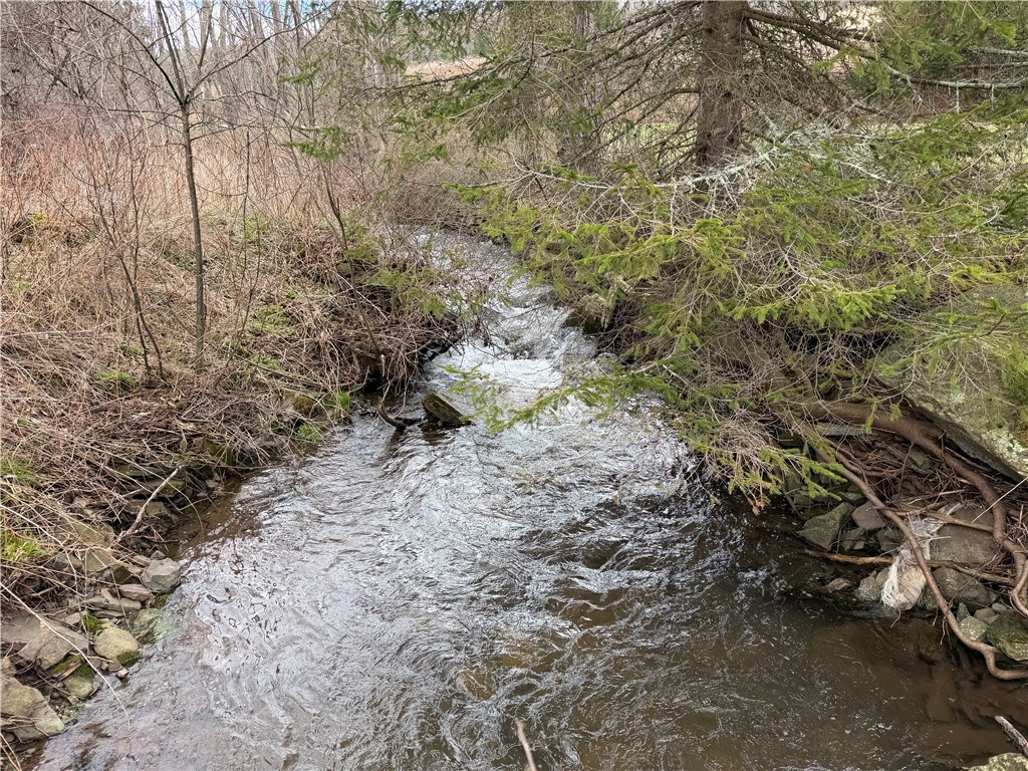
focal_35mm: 24
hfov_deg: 71.6
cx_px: 514
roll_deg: +1.2
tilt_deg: -16.3
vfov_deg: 56.8
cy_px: 386
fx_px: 713
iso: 80
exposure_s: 1/430
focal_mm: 6.76
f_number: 1.78
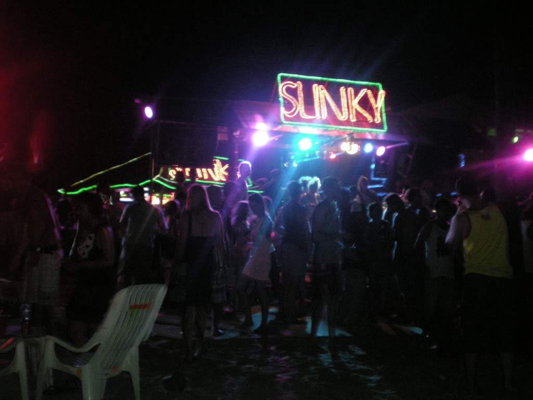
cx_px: 266
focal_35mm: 44
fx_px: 677
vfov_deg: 32.9
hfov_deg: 42.9
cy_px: 200
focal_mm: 7.4
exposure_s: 1/4
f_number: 3.5
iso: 400
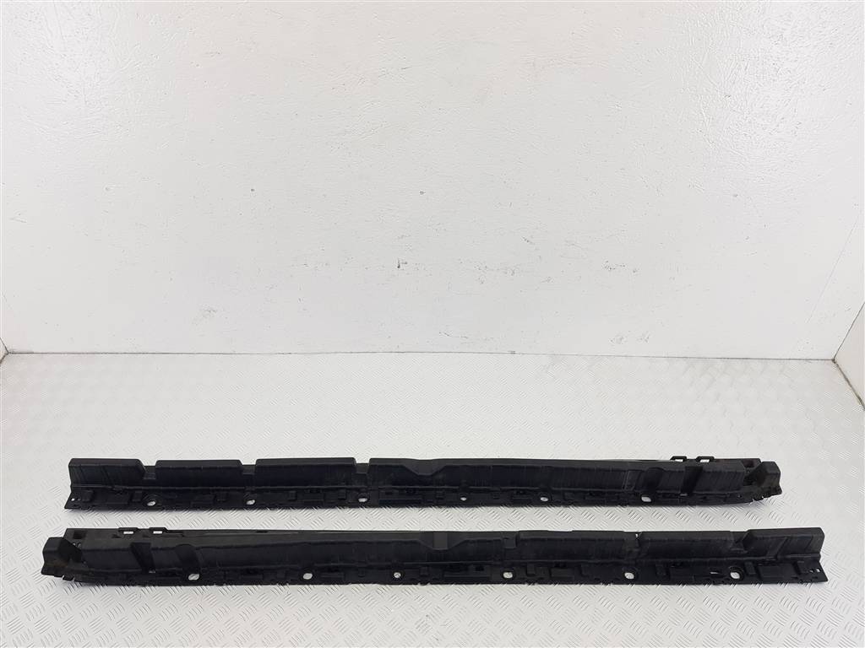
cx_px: 432
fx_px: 650
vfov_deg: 53.1
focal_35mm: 26
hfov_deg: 67.3
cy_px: 324
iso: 50
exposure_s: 1/100
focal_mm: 4.2
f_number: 1.7
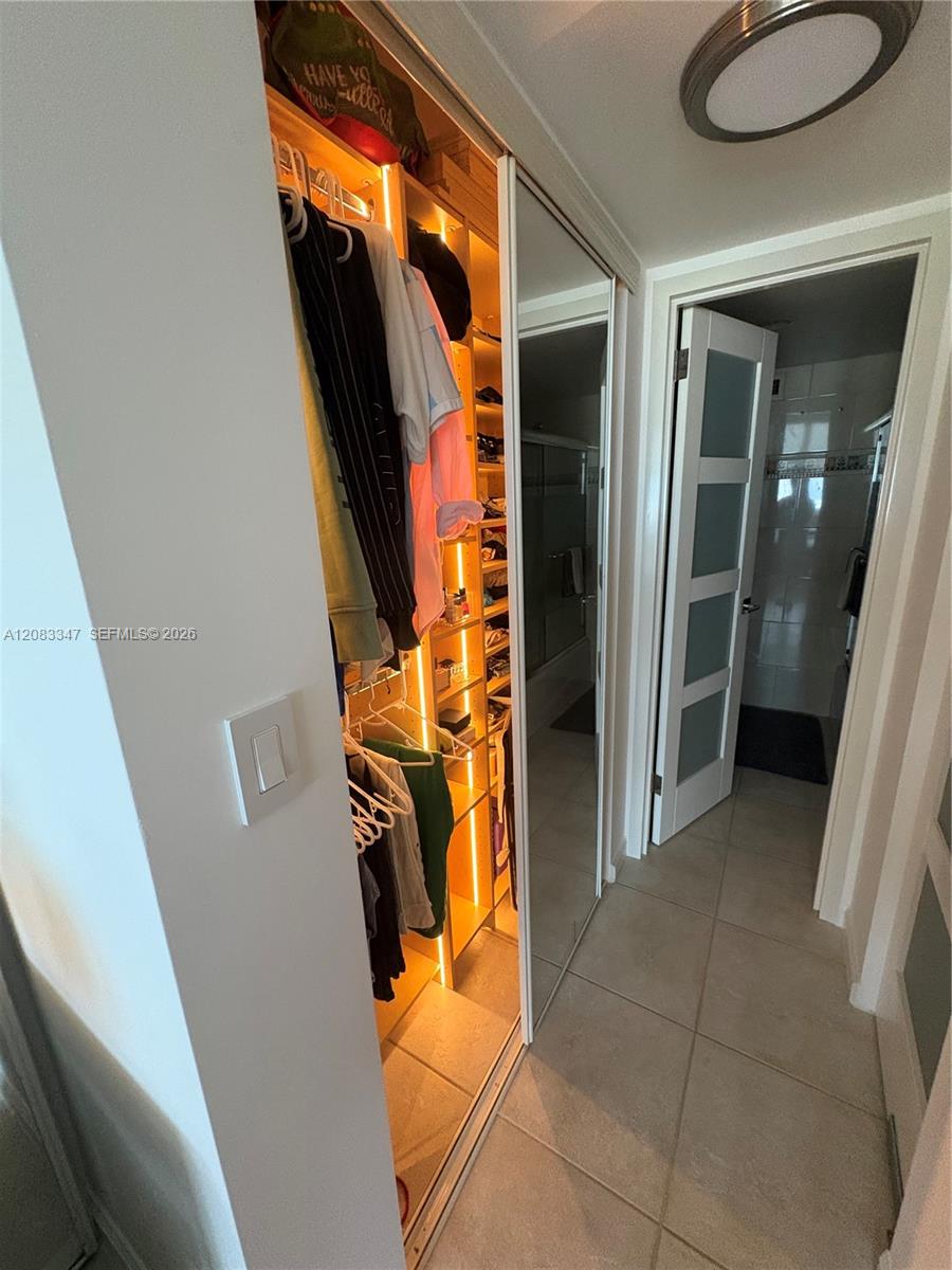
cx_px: 476
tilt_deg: -13.8
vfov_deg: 102.1
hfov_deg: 85.7
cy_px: 635
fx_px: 513
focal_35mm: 14
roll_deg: +2.4
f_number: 2.2
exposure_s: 1/60
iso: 500
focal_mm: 2.22
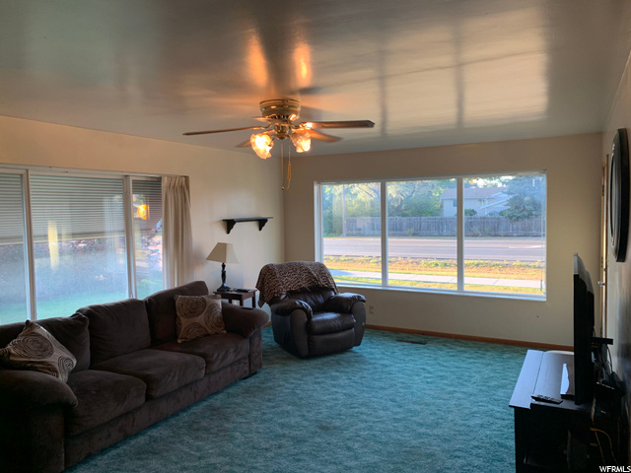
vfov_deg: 53.1
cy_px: 236
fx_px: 474
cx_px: 316
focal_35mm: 26
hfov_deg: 67.3
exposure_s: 1/60
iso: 50
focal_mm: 4.25
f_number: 1.8
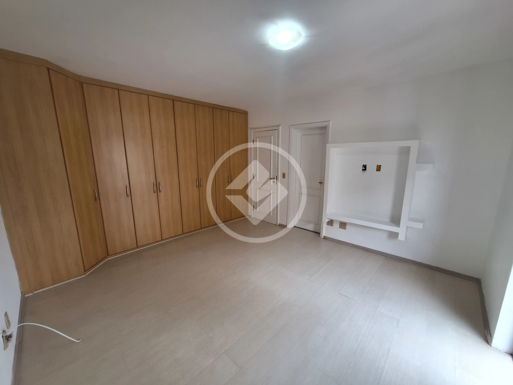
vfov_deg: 89.9
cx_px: 256
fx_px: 193
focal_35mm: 13
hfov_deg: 106.2
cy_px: 192
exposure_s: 1/40
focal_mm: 1.74
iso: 64
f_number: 2.2
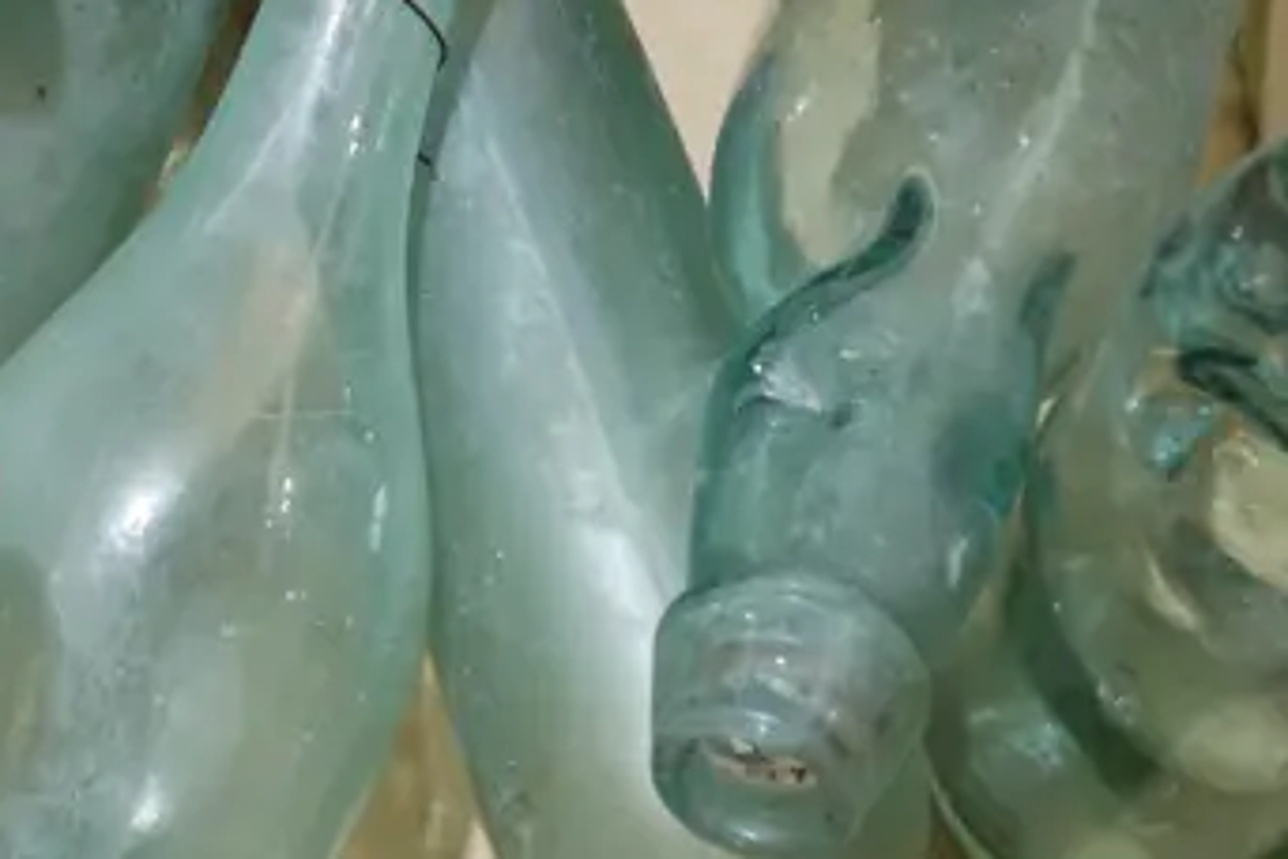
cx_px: 23
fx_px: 3792
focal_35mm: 106
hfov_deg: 18.8
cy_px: 138
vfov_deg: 12.8
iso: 320
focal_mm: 17
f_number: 4
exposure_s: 1/60
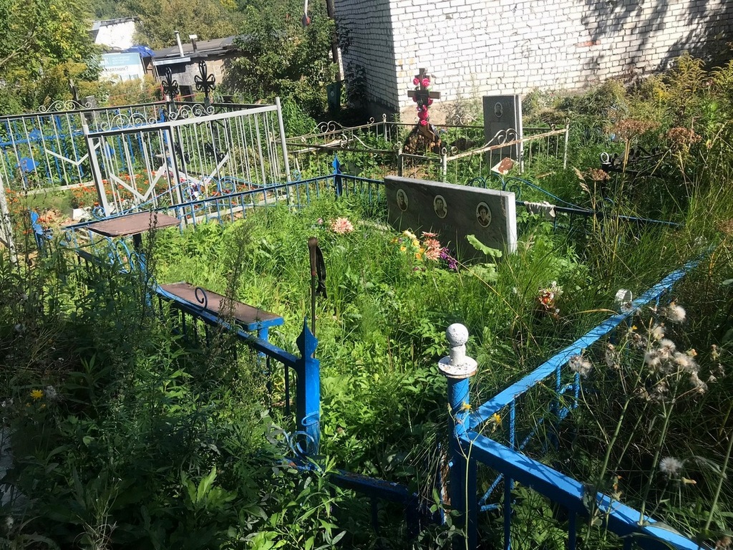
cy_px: 275
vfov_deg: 49.7
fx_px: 593
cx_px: 366
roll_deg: +9.0
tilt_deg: -24.2
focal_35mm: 28
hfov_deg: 63.4
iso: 20
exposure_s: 1/1030
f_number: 1.8
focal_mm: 3.99
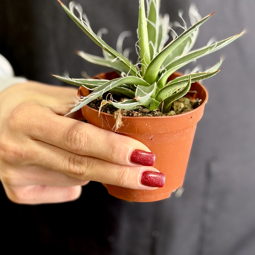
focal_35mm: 81
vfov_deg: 21.0
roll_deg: -0.9
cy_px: 34
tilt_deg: -16.2
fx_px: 675
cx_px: 141
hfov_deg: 21.4
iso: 125
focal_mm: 6.76
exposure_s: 1/60
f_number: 1.78
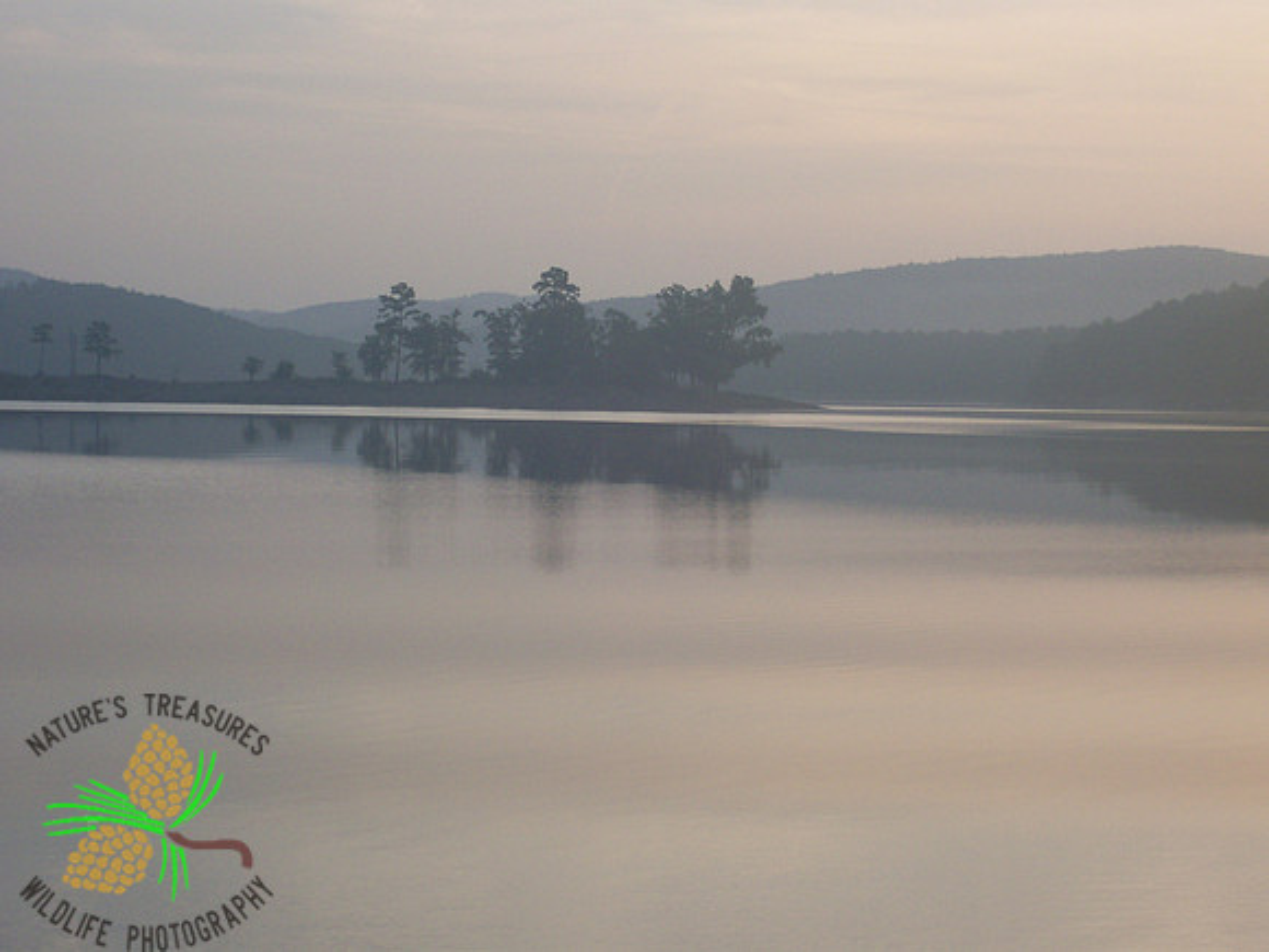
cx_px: 634
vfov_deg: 13.7
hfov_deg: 18.2
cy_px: 476
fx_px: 3959
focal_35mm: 108
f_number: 4.8
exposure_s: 1/268
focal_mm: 18
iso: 80
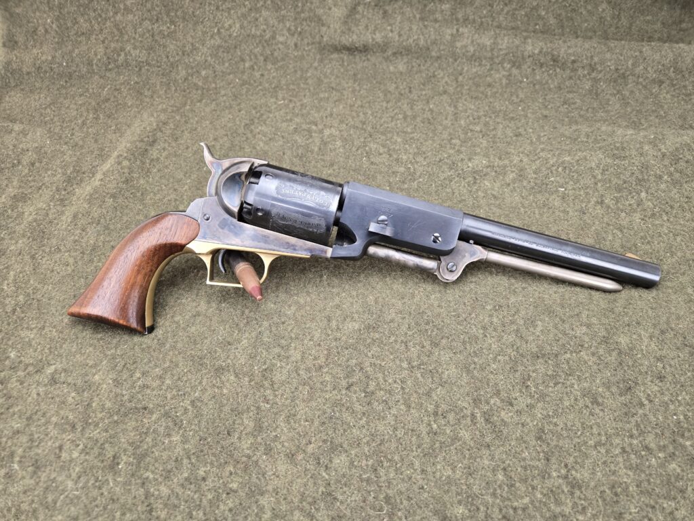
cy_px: 260
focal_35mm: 23
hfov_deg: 73.9
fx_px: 461
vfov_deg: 58.9
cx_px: 347
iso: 160
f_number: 1.8
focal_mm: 5.4
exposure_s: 1/120
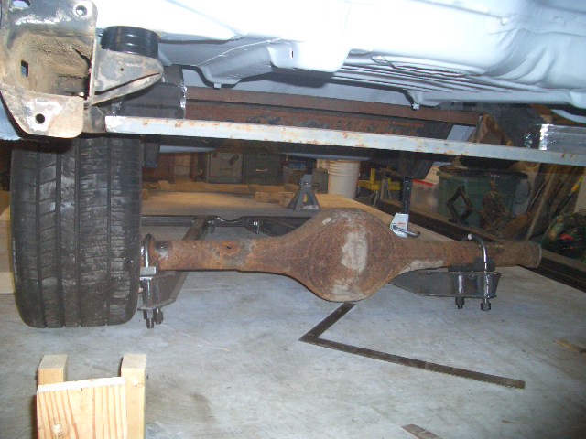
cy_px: 220
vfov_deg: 40.7
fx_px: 593
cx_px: 293
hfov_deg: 52.6
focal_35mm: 35
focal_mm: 5.8
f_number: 2.6
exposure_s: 1/60
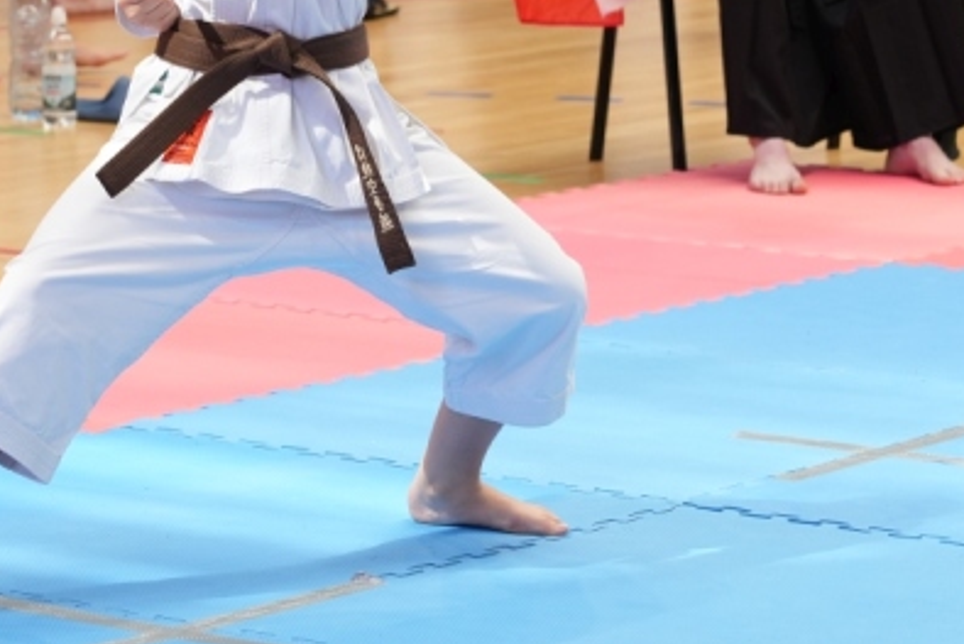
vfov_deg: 6.4
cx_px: 272
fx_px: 5705
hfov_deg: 9.6
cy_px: 116
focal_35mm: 213
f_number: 6.3
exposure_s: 1/160
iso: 800
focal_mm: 105
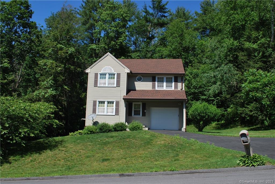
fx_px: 230
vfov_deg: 43.8
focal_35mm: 30
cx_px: 138
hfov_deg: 61.8
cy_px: 92
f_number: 7.1
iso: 100
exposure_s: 1/200
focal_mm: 20
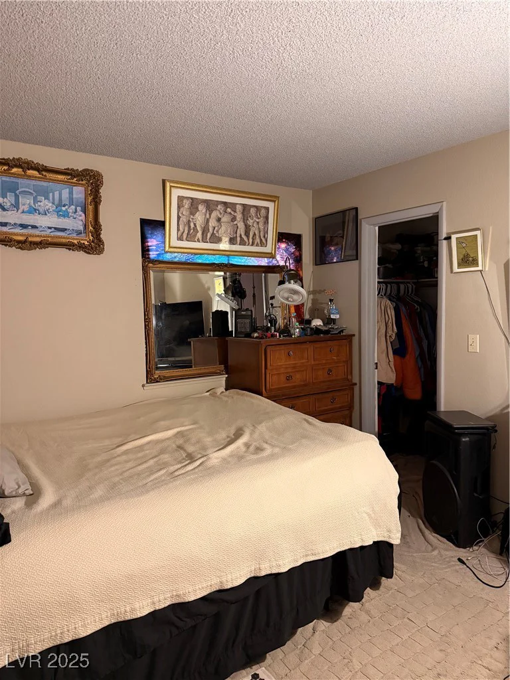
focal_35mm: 24
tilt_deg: -2.7
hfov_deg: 56.8
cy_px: 340
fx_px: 471
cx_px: 255
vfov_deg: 71.6
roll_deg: +0.2
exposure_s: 1/40
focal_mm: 6.76
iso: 640
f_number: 1.78
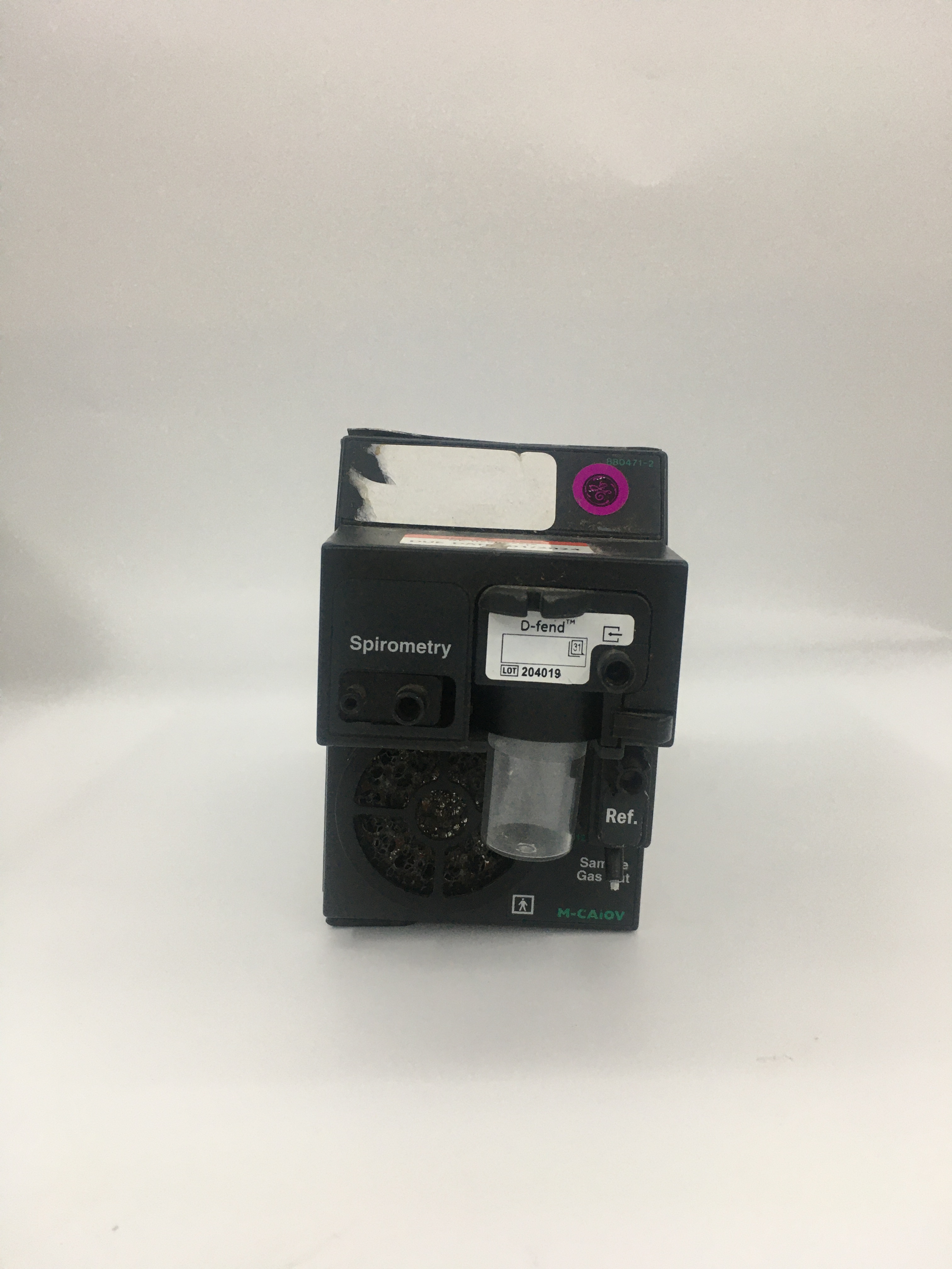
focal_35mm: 29
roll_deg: +0.2
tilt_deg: -10.5
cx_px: 476
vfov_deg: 61.7
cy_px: 634
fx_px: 1063
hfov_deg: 48.2
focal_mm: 4.15
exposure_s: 1/33
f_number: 2.2
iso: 50
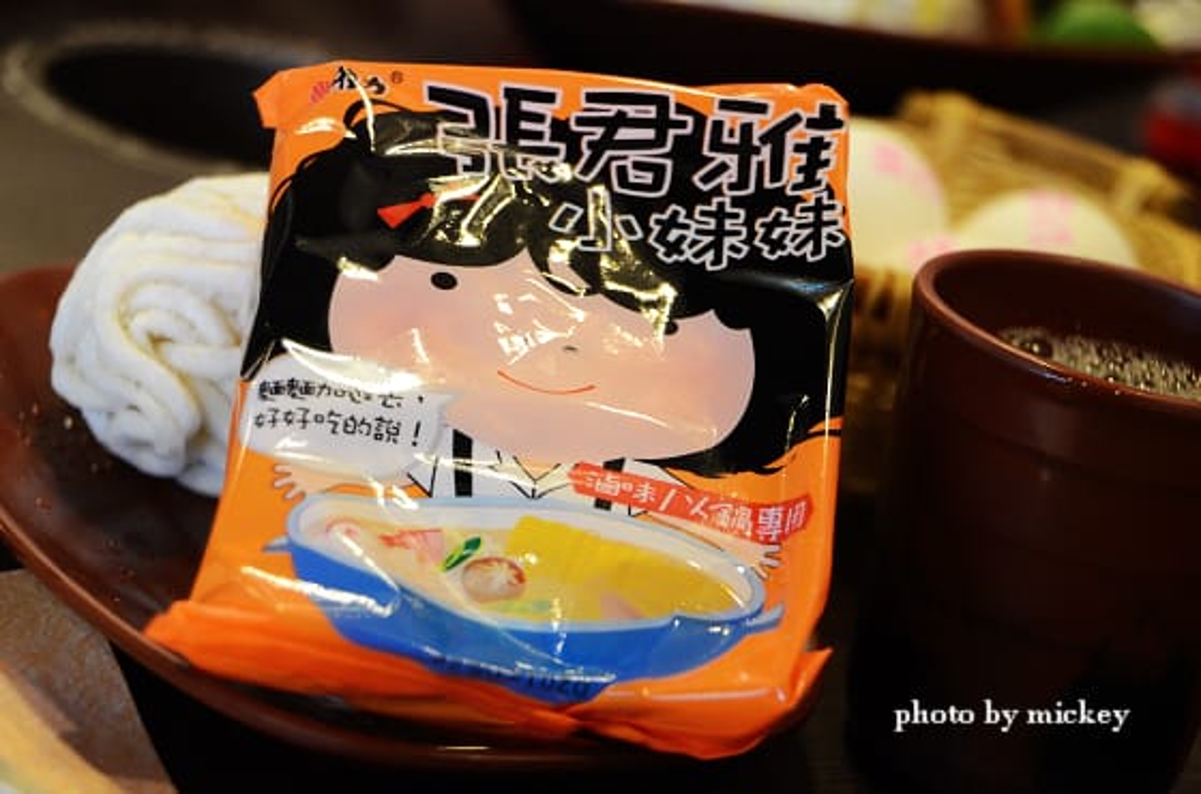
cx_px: 600
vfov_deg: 16.5
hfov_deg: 24.7
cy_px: 397
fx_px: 2745
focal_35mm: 82
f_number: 4.8
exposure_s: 1/80
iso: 1600
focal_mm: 55
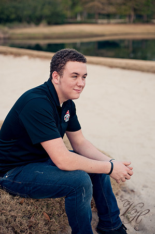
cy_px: 117
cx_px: 78
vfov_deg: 39.6
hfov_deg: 26.9
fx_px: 324
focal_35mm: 50
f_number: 2.5
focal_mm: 50
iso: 200
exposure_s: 1/500
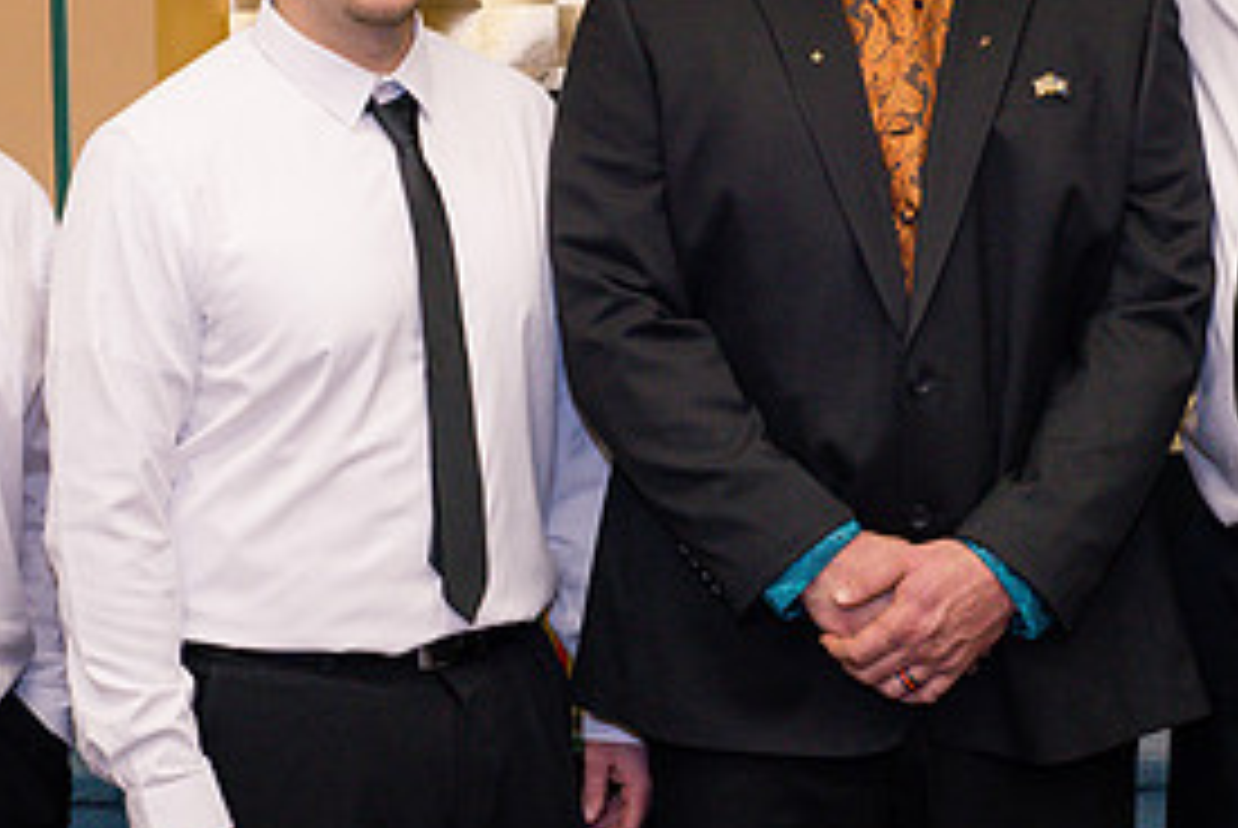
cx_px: 636
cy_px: 238
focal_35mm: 115
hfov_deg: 17.8
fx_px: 3959
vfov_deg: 11.9
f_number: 5
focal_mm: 50
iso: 800
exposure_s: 1/125
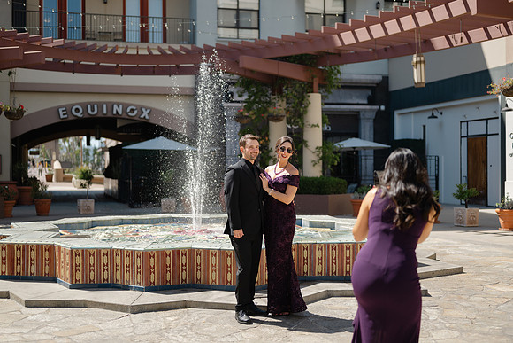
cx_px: 256
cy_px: 172
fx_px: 713
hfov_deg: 39.6
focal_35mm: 50
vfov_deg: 27.0
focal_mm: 50
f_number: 1.8
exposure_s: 1/2000
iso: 64
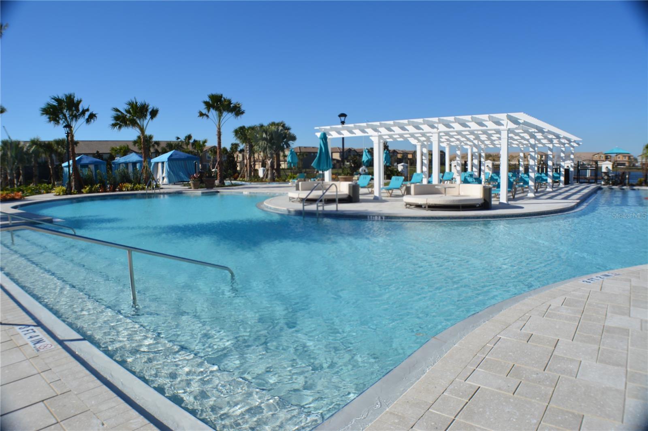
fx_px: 540
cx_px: 324
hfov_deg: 61.9
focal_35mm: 30
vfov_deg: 43.6
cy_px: 216
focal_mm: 20
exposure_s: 1/320
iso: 100
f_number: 9
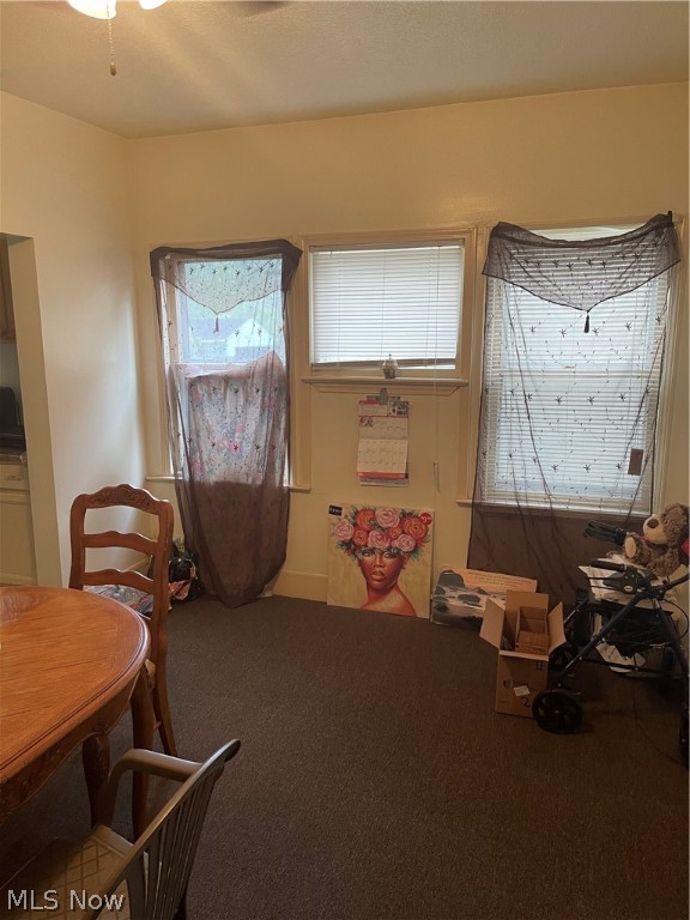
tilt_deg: -11.6
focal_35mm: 26
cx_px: 345
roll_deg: +1.4
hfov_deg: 53.1
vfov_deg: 67.3
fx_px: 691
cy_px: 460
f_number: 1.6
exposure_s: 1/60
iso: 200
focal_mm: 5.1
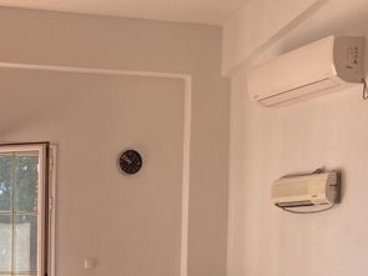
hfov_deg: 27.3
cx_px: 1
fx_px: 712
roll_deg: -0.6
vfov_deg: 21.2
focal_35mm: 67
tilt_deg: -1.5
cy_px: 270
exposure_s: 1/125
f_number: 1.8
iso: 20
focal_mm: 3.99
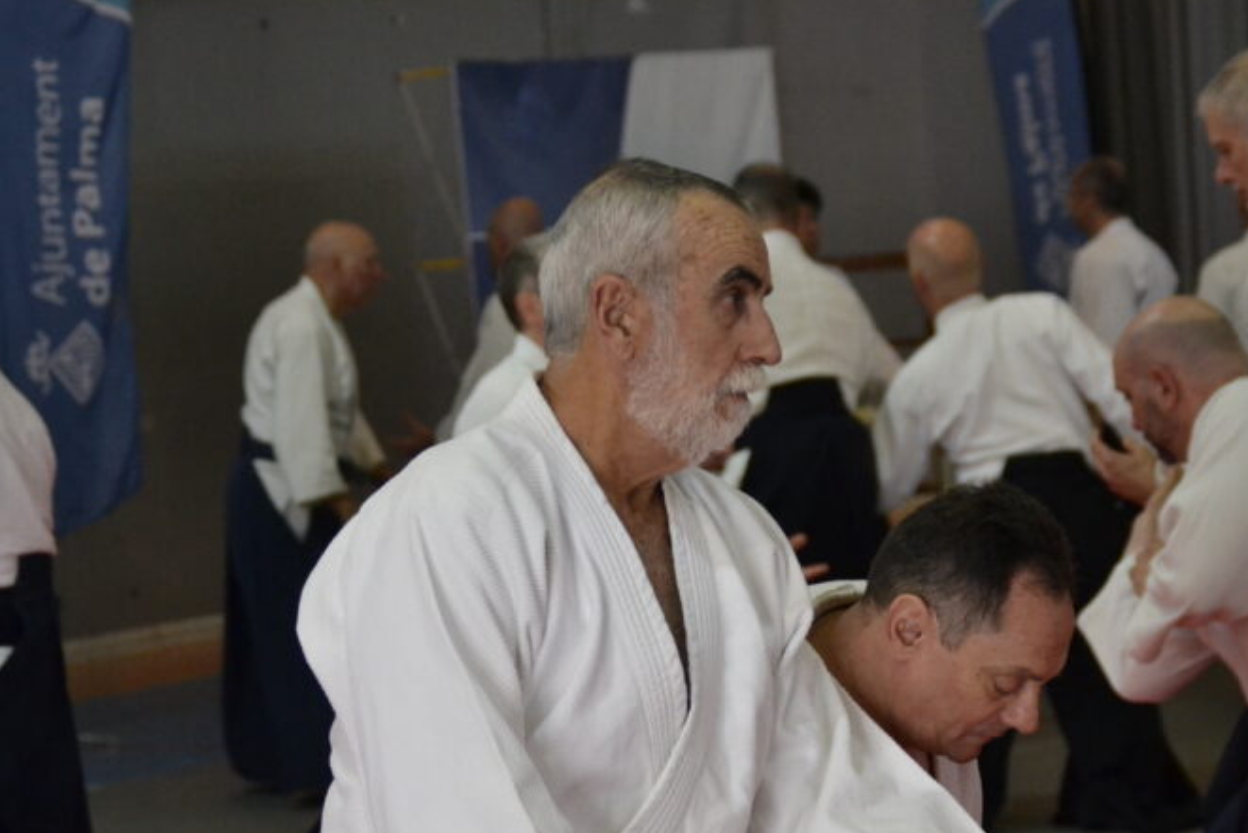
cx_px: 755
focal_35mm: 128
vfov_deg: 10.7
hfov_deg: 16.0
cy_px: 596
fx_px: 4430
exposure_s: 1/500
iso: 2200
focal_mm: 55
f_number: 4
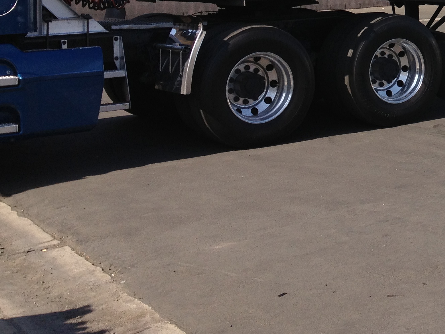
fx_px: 1106
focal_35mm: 86
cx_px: 542
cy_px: -70
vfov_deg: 16.4
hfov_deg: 21.1
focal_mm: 4.28
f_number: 2.4
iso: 50
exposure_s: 1/920
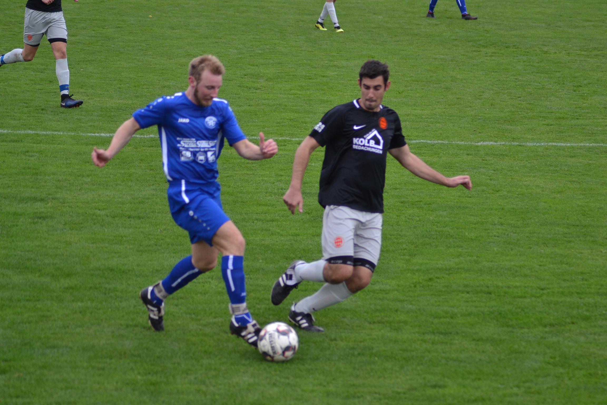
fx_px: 2782
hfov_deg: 12.5
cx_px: 304
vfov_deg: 8.3
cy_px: 202
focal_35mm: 165
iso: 400
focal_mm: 110
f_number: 4
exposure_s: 1/640
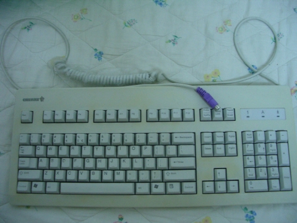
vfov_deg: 40.7
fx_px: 300
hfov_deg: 52.6
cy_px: 112
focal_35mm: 35
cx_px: 148
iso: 200
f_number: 2.6
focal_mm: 5.8
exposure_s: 1/15
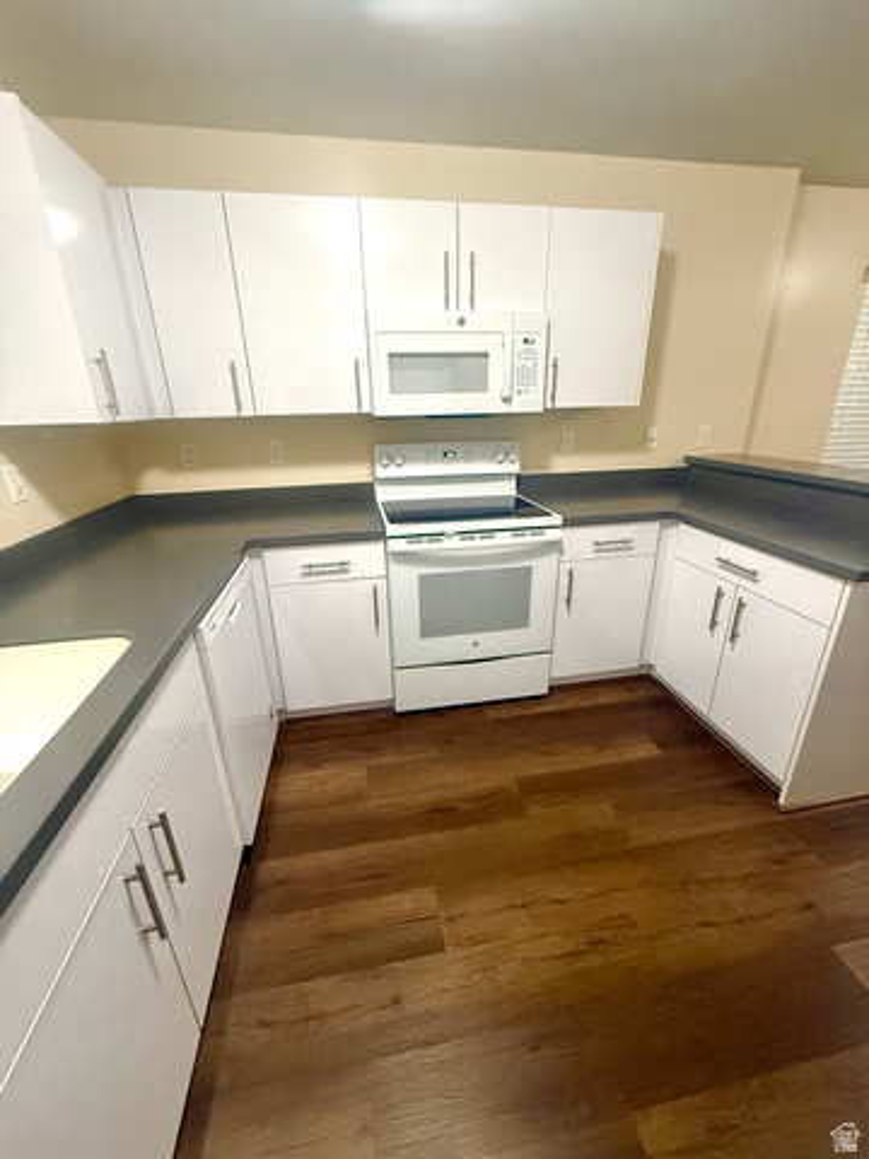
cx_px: 434
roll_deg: +1.1
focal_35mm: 14
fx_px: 469
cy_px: 580
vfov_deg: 102.1
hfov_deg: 85.7
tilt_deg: -20.2
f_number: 2.2
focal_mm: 2.22
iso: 500
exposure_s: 1/60
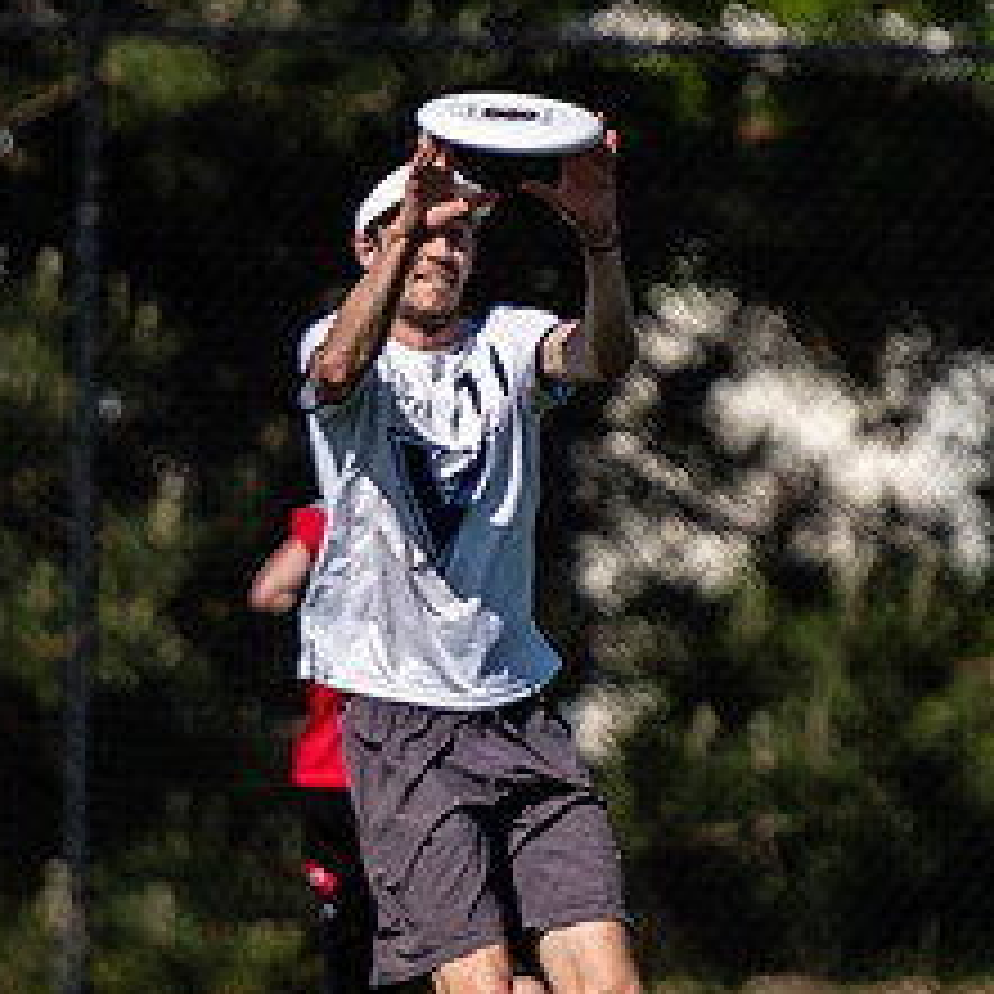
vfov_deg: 1.5
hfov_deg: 1.5
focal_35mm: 1175
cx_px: 385
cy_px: 633
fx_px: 38173
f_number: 2.8
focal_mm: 200
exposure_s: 1/3200
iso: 100
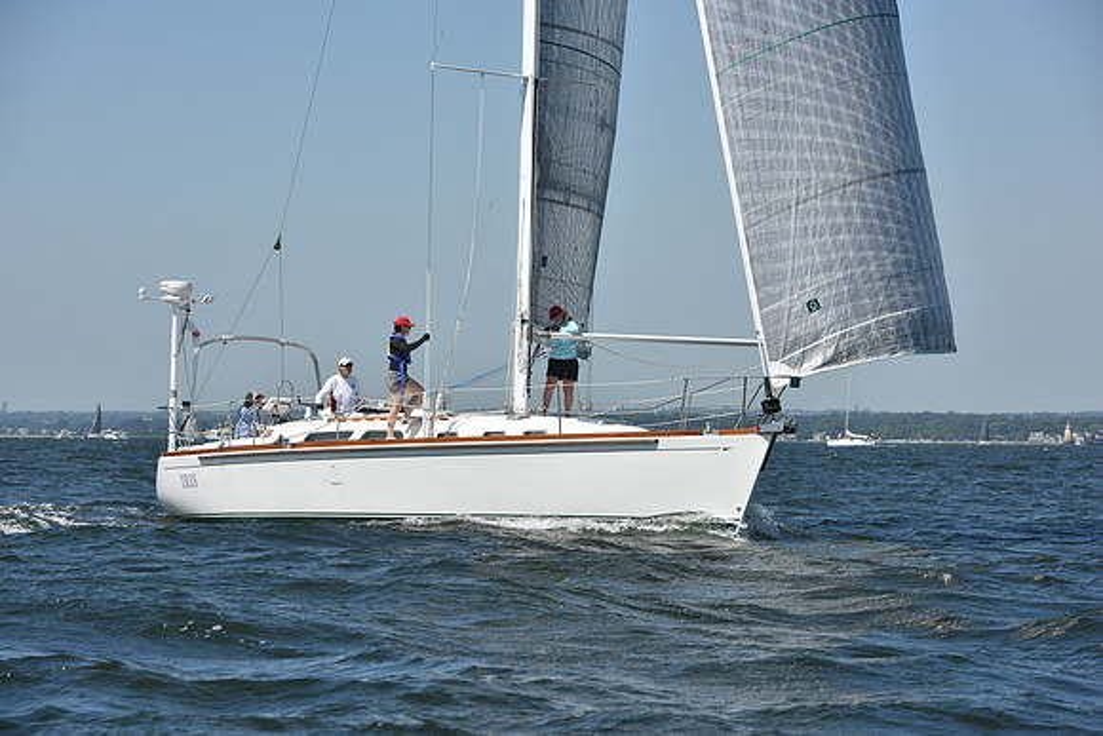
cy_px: 368
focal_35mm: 135
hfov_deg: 15.2
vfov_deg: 10.2
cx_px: 552
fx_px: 4137
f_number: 9
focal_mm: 135
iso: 250
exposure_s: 1/1250
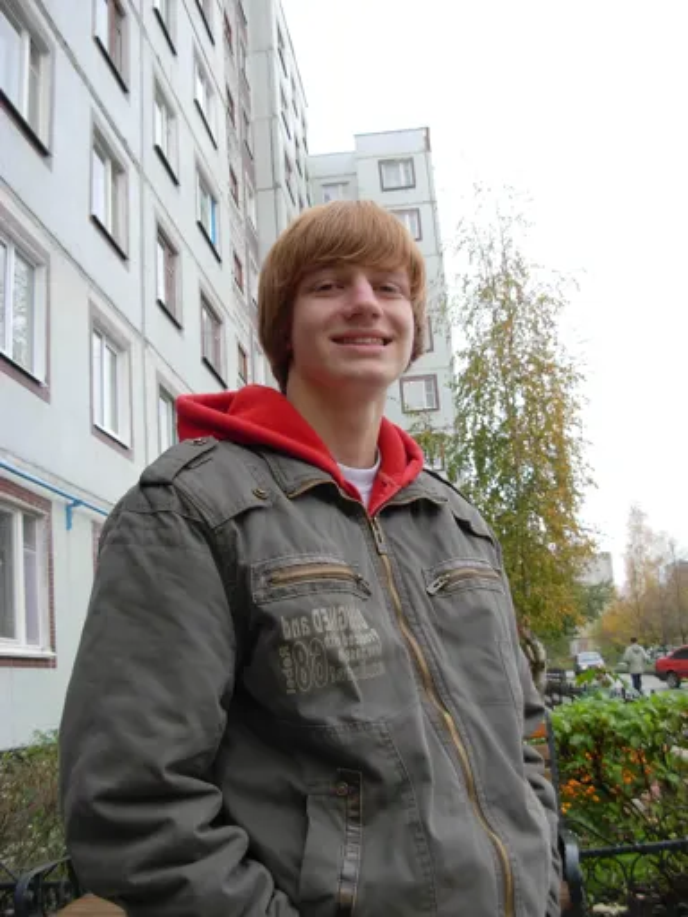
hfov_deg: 37.7
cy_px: 458
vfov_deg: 49.0
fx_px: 1007
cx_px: 344
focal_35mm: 38
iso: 79
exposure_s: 1/52.2
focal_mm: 6.3
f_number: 2.9
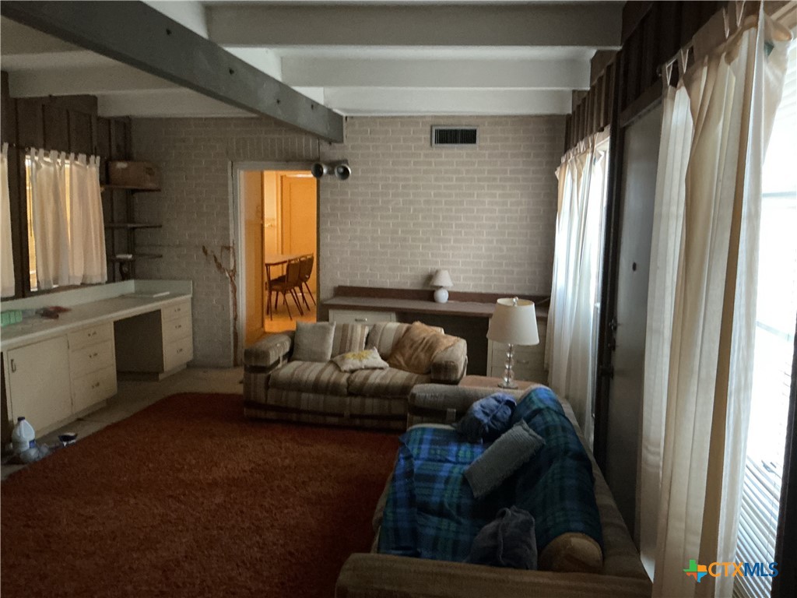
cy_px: 299
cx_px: 398
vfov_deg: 48.2
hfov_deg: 61.7
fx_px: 668
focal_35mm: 29
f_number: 1.8
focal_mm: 3
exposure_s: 1/30
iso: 500
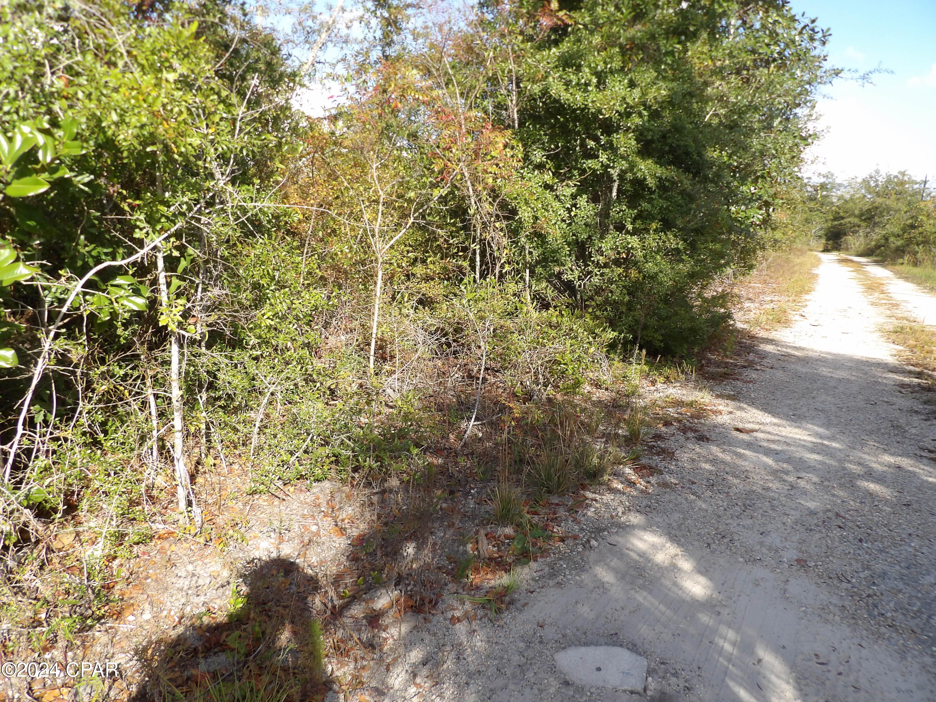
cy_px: 351
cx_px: 468
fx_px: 649
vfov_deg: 56.8
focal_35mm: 24
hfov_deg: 71.6
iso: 100
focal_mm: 4.3
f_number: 3.2
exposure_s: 1/572
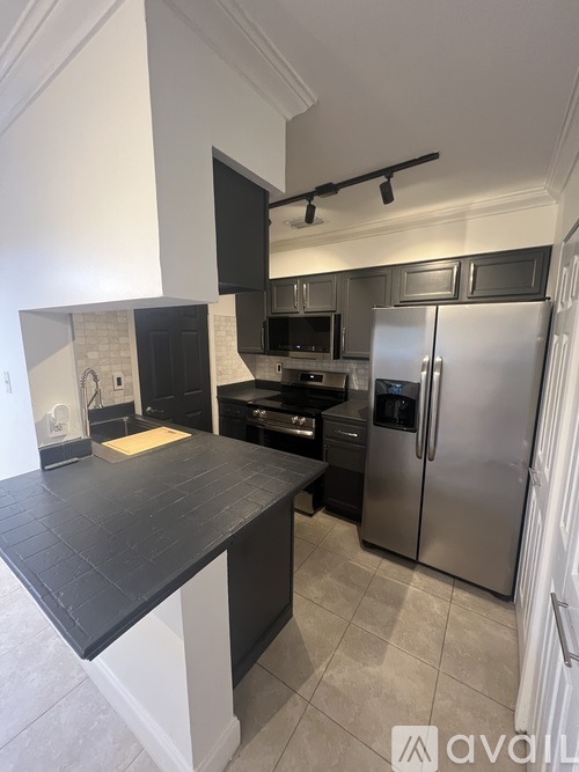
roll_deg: -0.3
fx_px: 290
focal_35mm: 13
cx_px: 290
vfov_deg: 106.2
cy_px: 386
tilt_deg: -8.1
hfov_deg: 89.9
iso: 500
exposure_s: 1/60
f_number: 1.8
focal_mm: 1.57
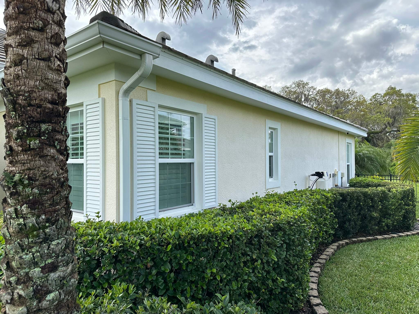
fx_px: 291
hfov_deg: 71.6
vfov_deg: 56.8
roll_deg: -1.8
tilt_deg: +4.8
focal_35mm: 24
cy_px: 157
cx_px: 210
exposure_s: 1/2203
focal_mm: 6.86
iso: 80
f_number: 1.78
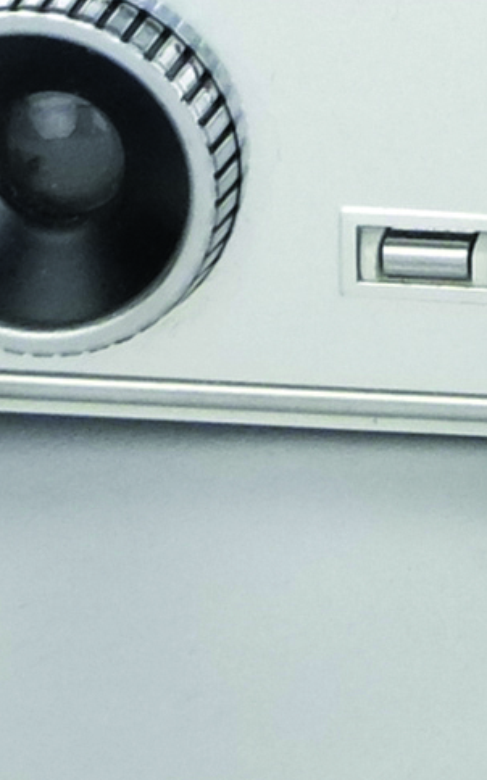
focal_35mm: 557
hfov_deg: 2.2
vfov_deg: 3.7
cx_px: 3133
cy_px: -1633
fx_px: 11842
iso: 1600
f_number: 5.6
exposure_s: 1/350
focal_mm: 35.8
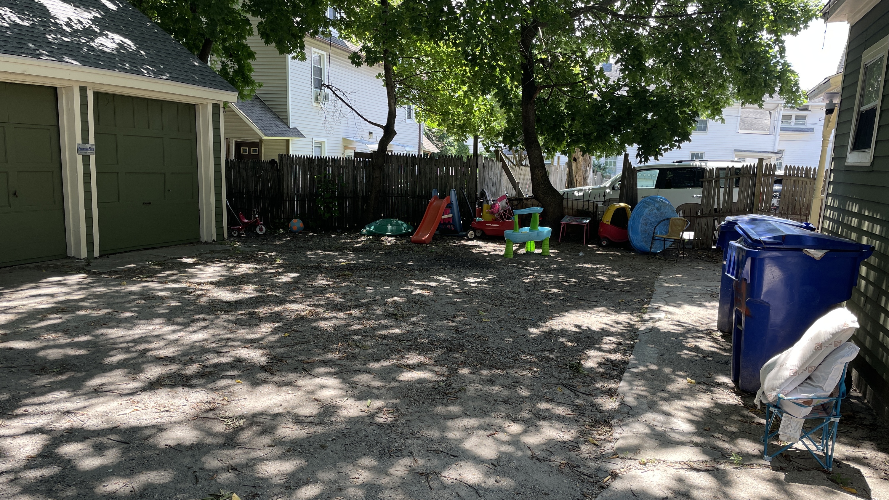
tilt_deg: -12.4
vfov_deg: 40.0
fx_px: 684
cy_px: 296
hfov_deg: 66.1
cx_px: 450
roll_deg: -2.0
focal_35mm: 29
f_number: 1.6
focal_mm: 4.2
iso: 32
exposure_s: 1/303
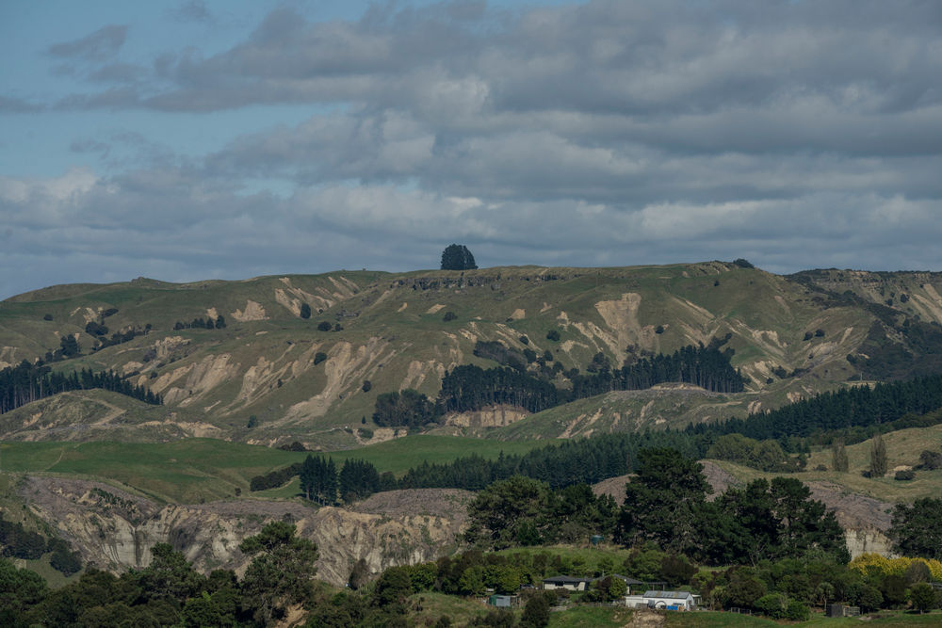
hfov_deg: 10.3
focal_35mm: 200
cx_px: 471
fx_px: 5234
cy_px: 314
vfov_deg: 6.9
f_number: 10
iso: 100
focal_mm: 200
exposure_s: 1/640
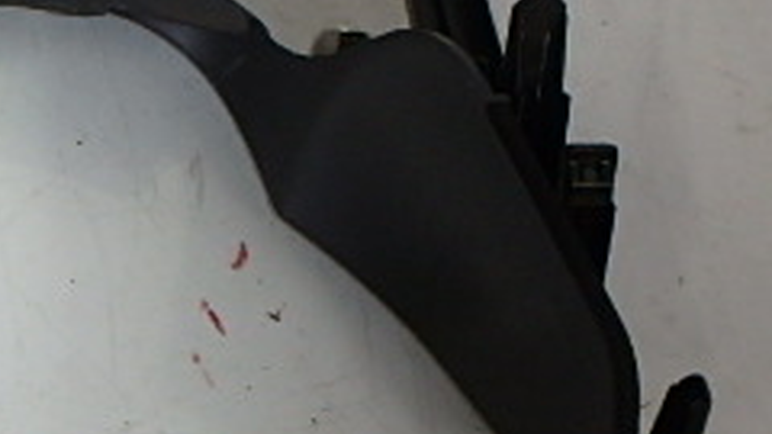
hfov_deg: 28.3
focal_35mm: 61
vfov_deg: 19.7
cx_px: -232
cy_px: 148
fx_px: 1249
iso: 250
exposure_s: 1/30
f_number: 3.5
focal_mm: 3.7
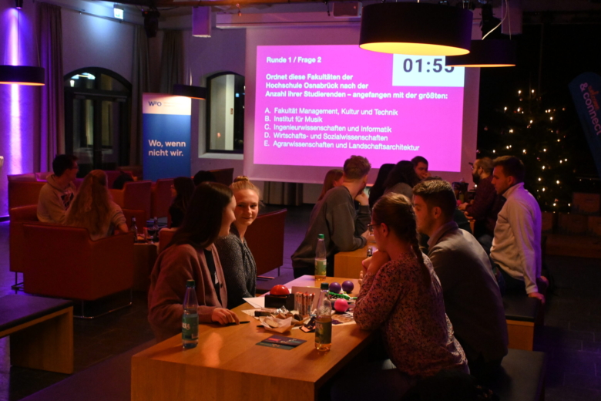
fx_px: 764
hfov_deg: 43.0
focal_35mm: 46
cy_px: 200
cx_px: 300
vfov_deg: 29.4
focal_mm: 30.5
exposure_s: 1/60
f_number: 4.8
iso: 5600
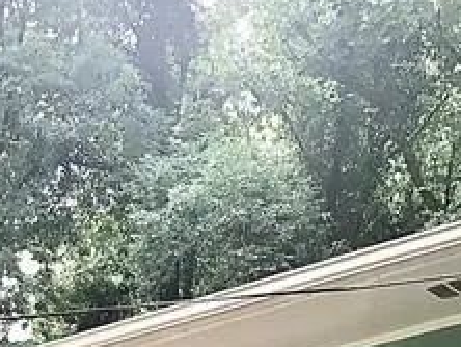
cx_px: 307
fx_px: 1720
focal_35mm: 129
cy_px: 621
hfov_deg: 15.2
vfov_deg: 10.8
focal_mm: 3.99
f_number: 1.8
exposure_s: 1/120
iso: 20
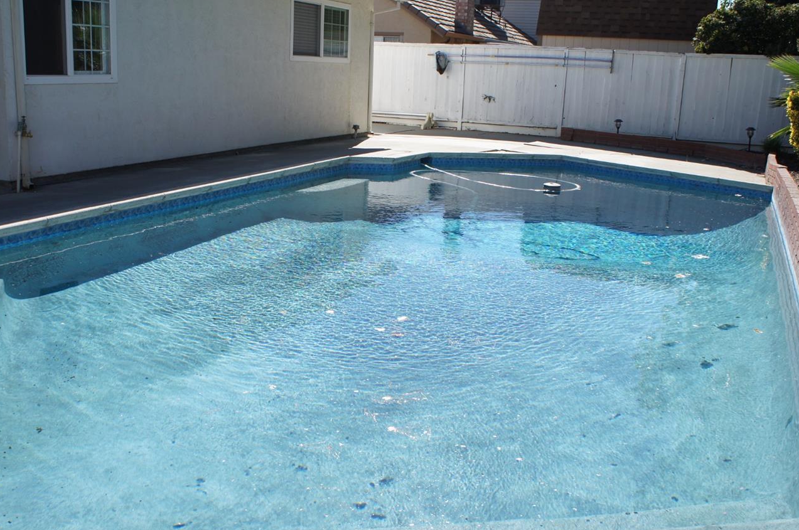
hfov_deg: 56.4
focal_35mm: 34
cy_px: 262
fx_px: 744
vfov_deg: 39.2
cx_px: 373
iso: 200
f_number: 7.1
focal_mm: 19
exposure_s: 1/400
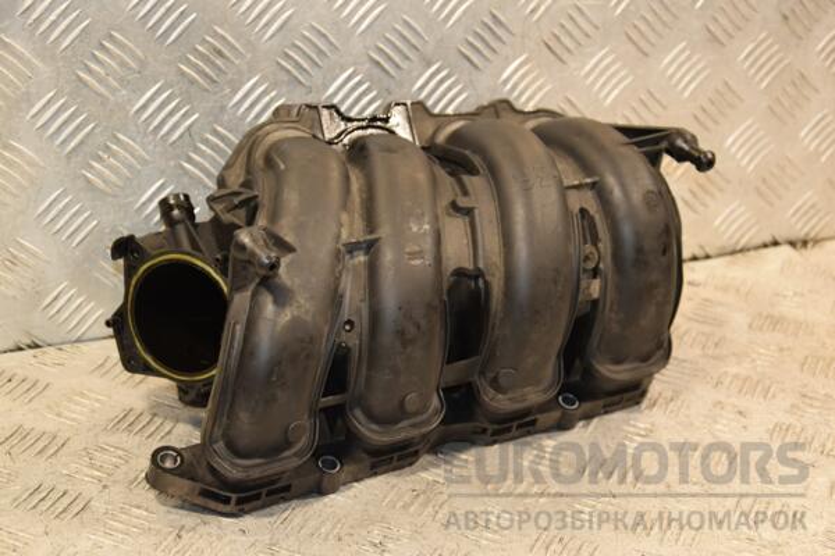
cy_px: 278
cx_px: 418
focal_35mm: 72
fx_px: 1670
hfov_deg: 28.1
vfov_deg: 18.9
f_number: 4.8
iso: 800
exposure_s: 1/125
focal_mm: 48
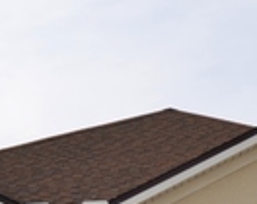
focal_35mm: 131
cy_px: 316
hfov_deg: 14.7
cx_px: 150
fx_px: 994
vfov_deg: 11.2
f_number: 11
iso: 100
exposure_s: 1/200
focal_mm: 24
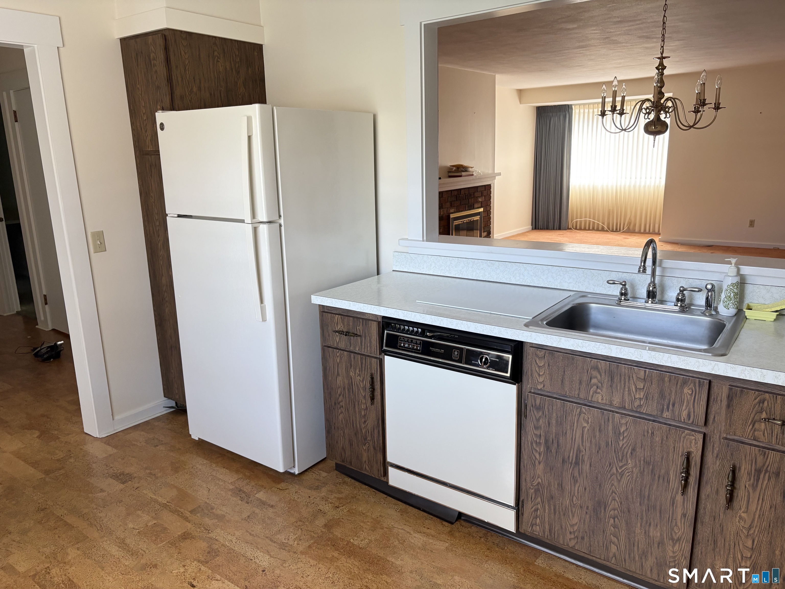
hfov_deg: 67.3
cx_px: 392
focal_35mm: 26
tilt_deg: -12.9
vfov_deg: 53.1
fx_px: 590
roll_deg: +1.9
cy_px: 294
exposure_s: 1/111
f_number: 1.6
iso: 125
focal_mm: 5.96
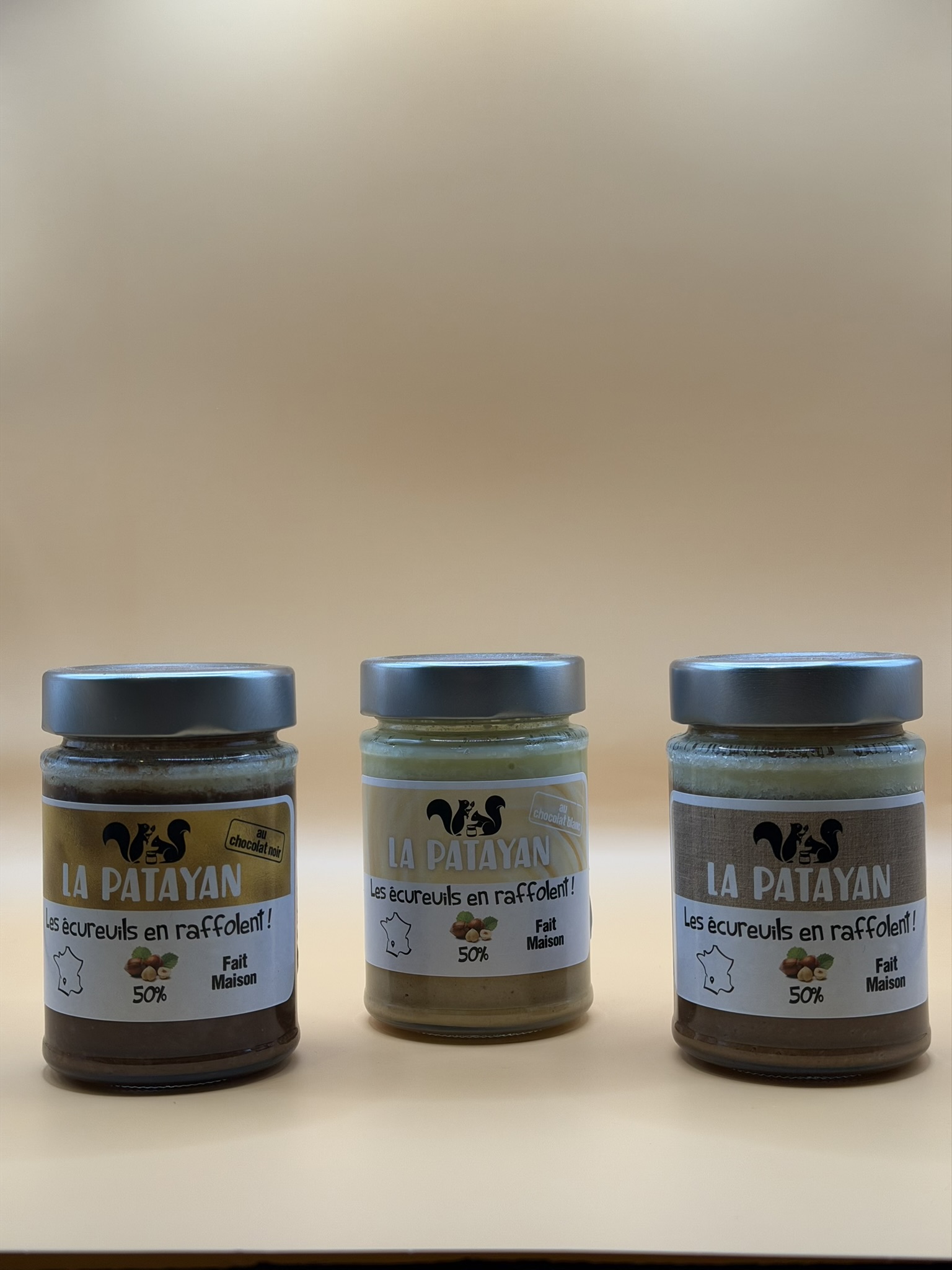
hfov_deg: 30.3
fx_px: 1760
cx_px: 476
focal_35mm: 48
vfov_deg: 39.7
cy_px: 635
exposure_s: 1/96
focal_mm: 6.76
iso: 100
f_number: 1.78
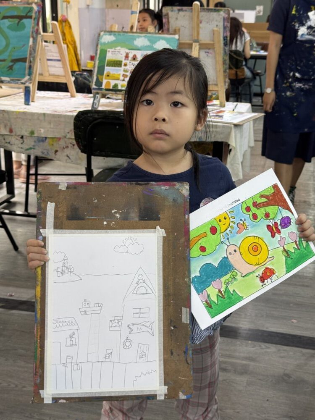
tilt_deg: -18.4
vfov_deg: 39.7
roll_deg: -0.3
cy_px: 210
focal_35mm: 48
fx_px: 582
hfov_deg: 30.3
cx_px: 158
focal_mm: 6.76
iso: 64
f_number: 1.78
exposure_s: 1/50
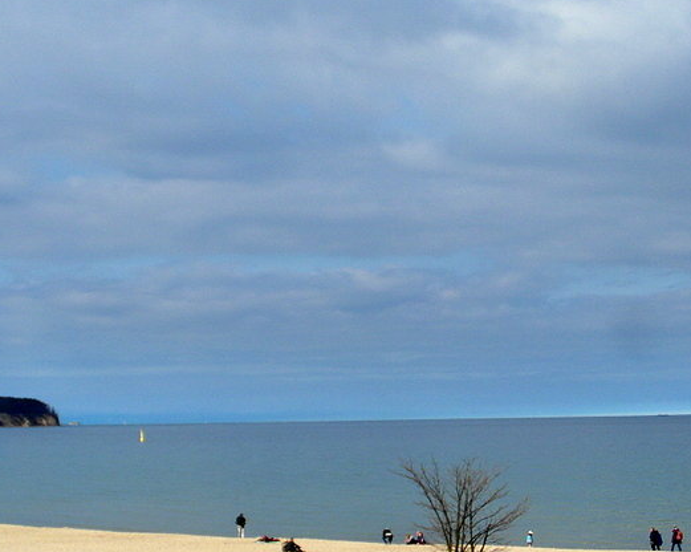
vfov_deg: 16.5
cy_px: 368
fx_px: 1901
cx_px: 340
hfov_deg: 20.6
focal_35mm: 93
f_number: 4
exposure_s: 1/1000
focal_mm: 10.2
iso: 100
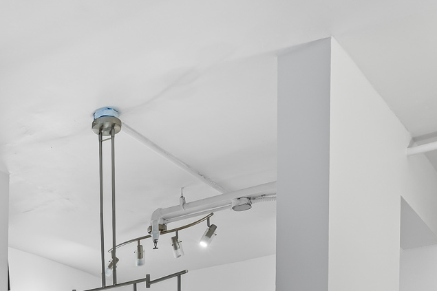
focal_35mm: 63
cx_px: -29
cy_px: 484
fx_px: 765
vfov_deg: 18.2
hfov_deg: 29.2
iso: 160
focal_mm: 16
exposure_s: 1.3
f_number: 8
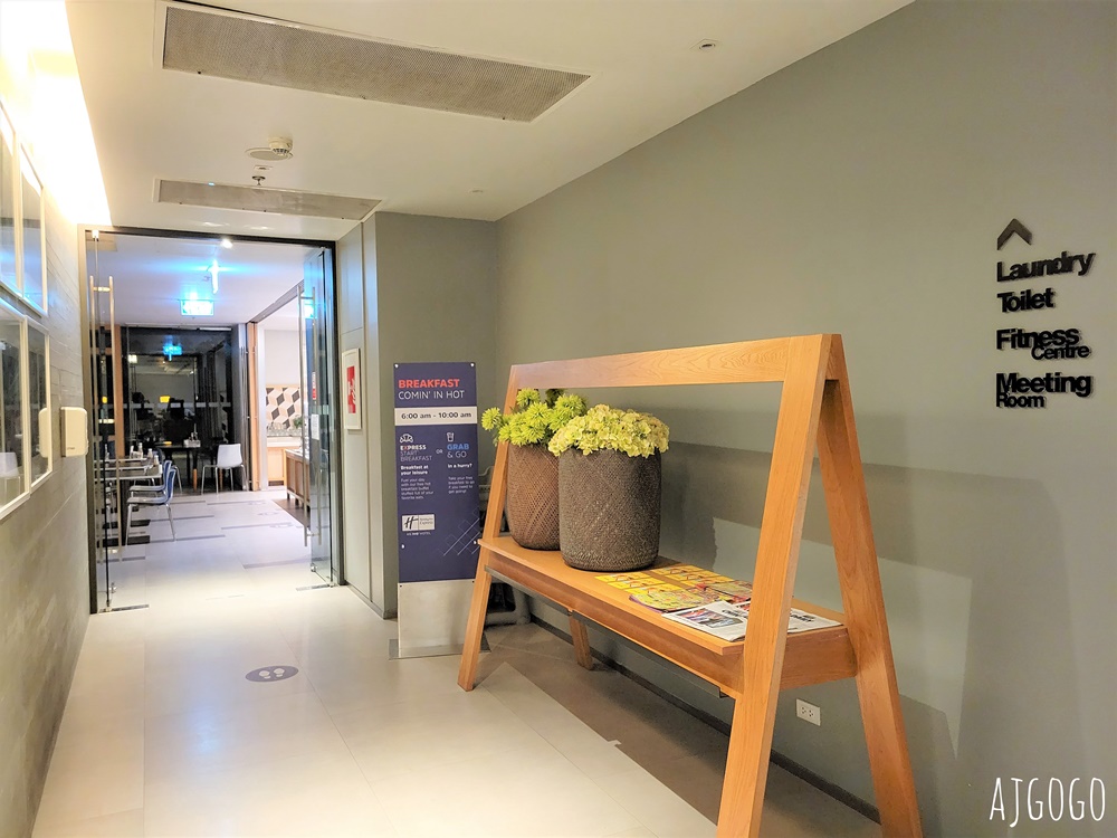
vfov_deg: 53.1
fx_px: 839
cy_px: 419
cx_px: 558
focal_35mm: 26
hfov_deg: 67.3
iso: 1000
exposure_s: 1/25
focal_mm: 5.4
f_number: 1.8
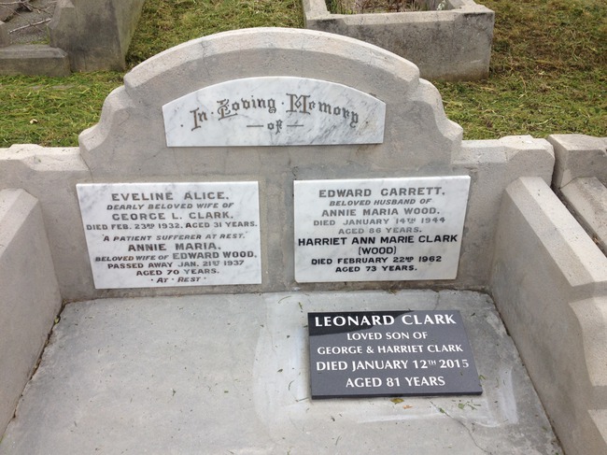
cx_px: 304
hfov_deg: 52.6
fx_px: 614
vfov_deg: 40.7
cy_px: 228
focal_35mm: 35
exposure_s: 1/375
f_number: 2.4
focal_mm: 4.28
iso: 50
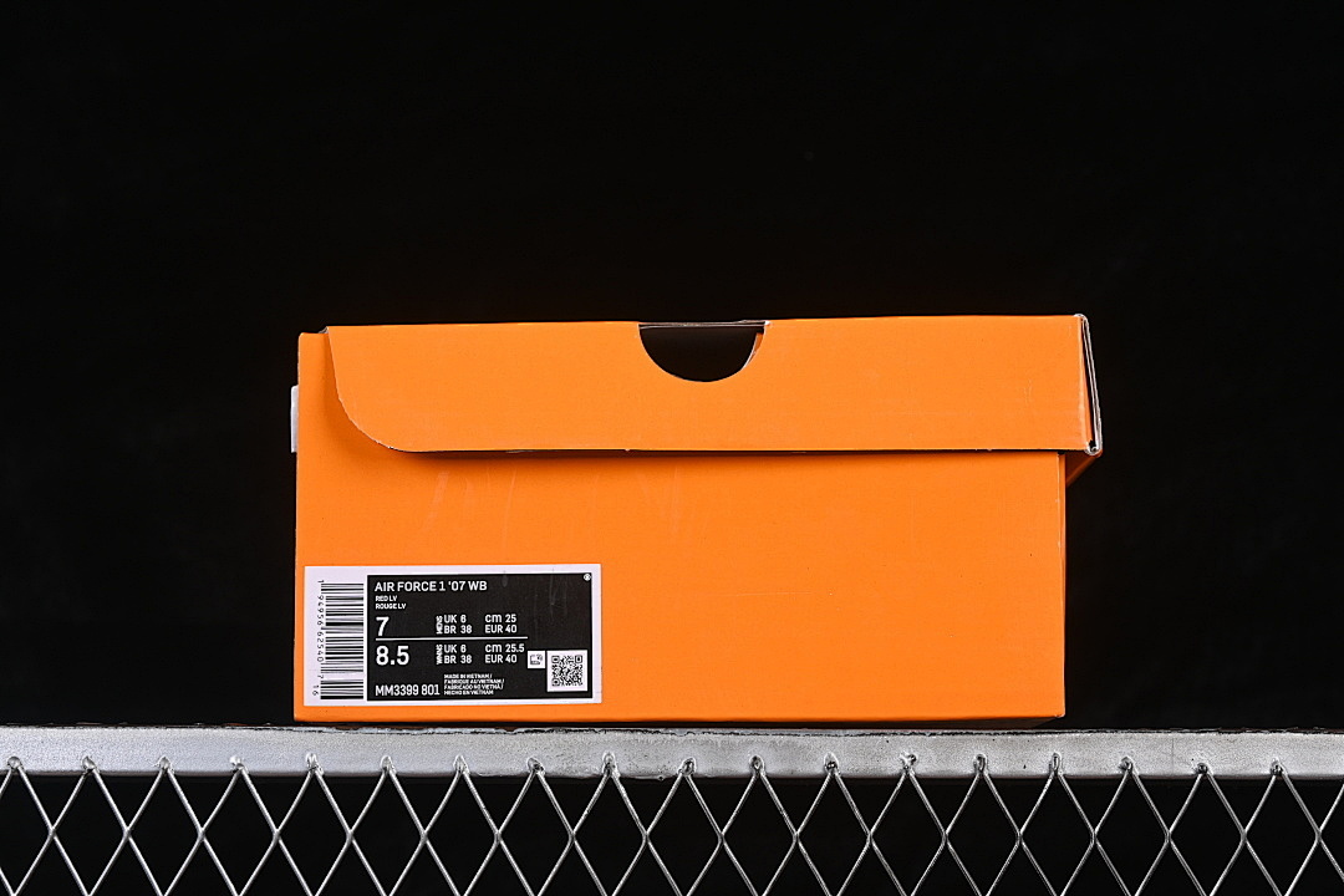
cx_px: 672
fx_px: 2800
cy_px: 448
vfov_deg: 18.2
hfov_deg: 27.0
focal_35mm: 75
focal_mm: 50
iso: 160
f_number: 8
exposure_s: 1/80
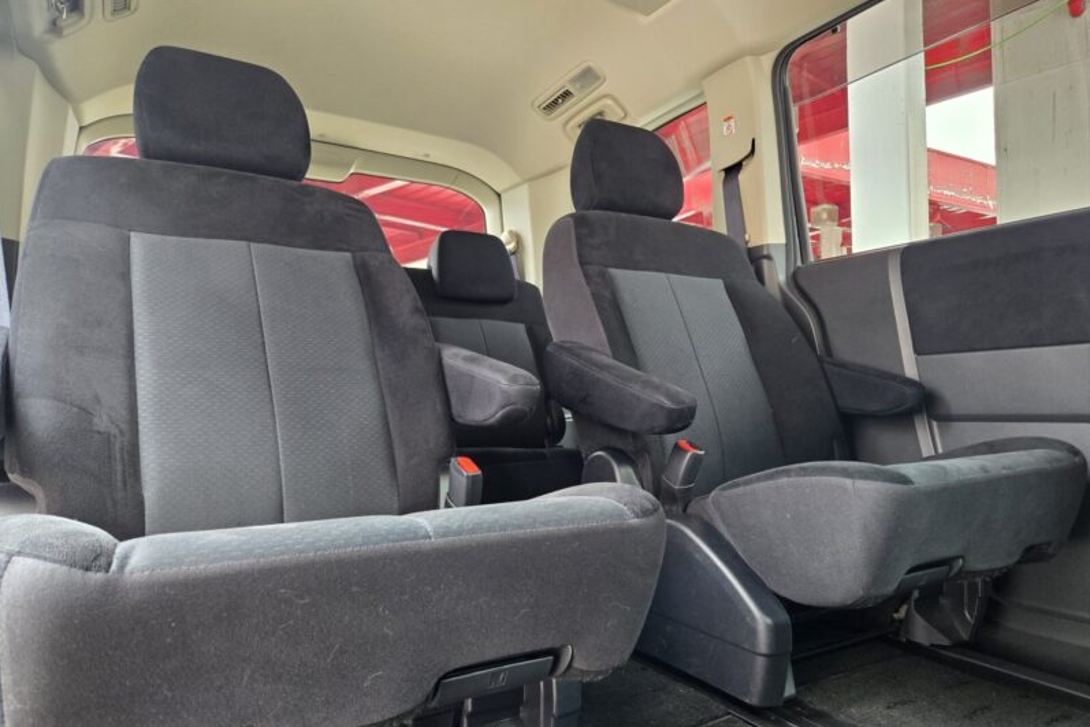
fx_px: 727
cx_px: 544
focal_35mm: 24
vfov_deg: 53.0
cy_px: 406
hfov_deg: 73.7
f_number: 1.8
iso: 250
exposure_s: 1/100
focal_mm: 5.4
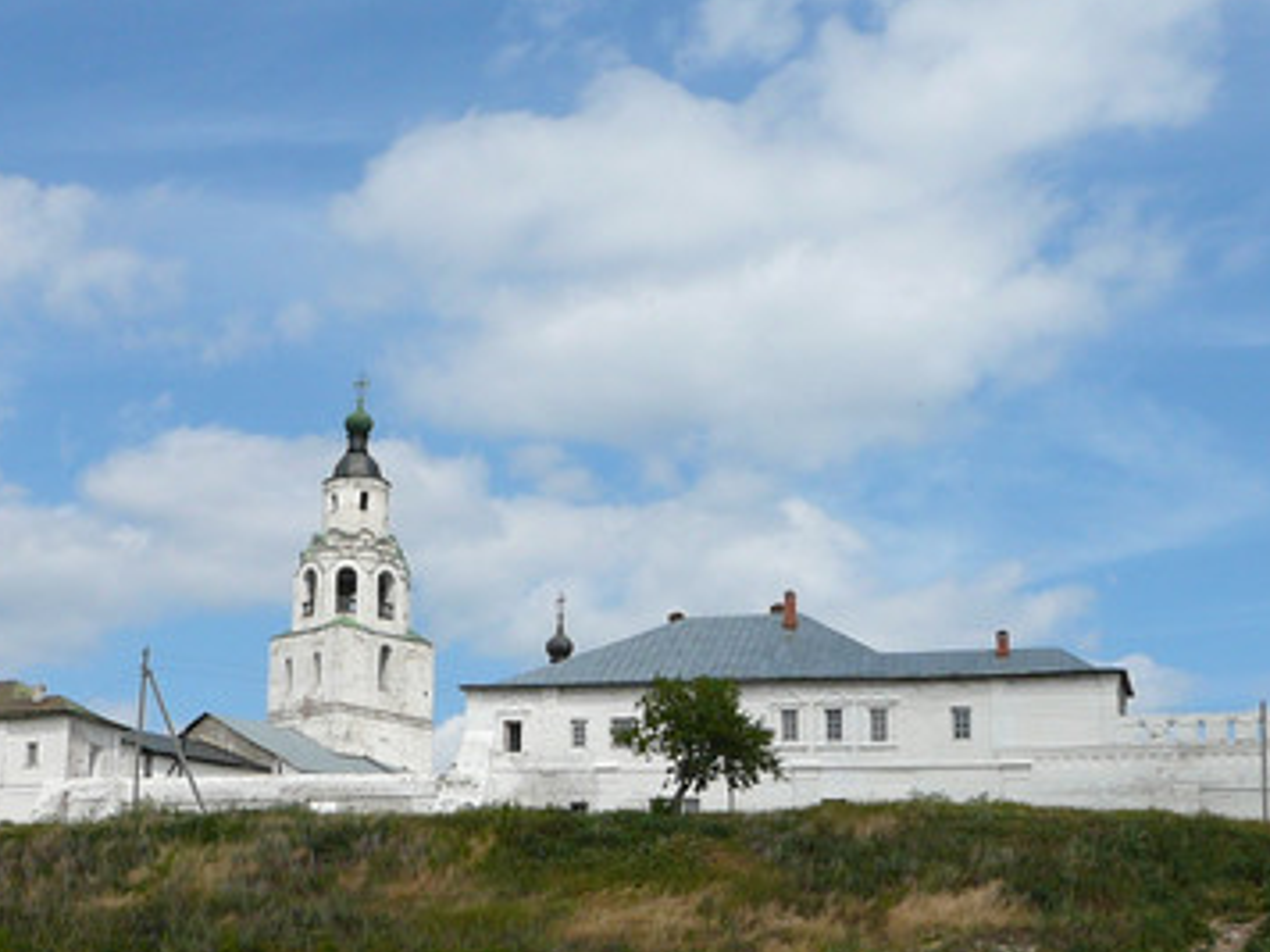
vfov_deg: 23.1
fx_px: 2311
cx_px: 318
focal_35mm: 63
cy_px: 663
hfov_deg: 30.2
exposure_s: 1/640
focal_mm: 5.2
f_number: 5
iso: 80
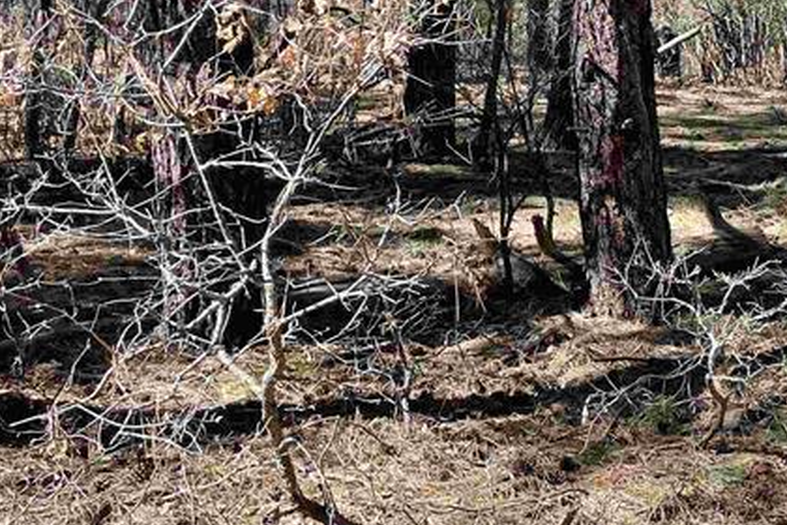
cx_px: 954
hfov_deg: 26.9
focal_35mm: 66
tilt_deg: +5.8
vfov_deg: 19.9
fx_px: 1443
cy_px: -15
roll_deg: +2.3
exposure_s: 1/725
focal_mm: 4.2
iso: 32
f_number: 1.6
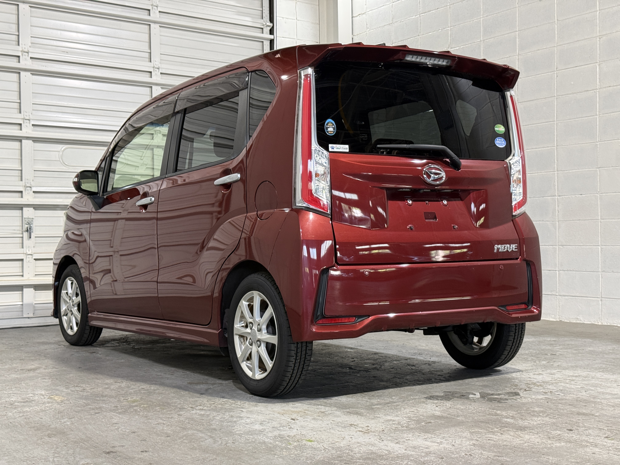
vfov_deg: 30.3
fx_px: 860
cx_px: 310
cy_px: 232
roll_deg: +1.0
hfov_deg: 39.7
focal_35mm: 48
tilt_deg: +0.9
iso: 200
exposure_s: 1/60
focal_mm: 6.76
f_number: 1.78
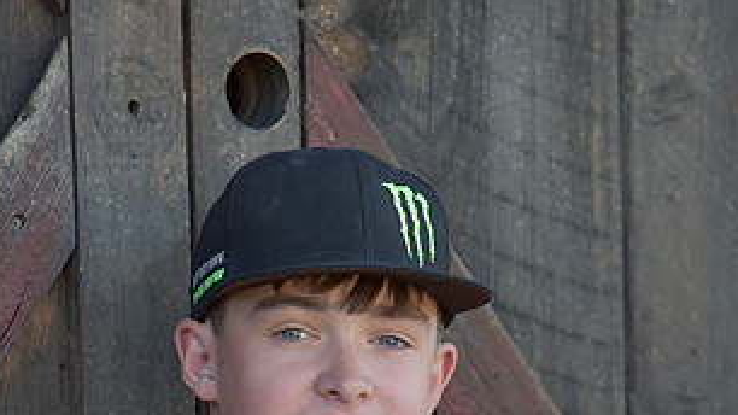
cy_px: 581
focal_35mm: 397
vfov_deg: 3.1
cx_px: 402
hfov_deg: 5.4
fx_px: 7767
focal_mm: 200
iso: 800
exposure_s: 1/1000
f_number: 4
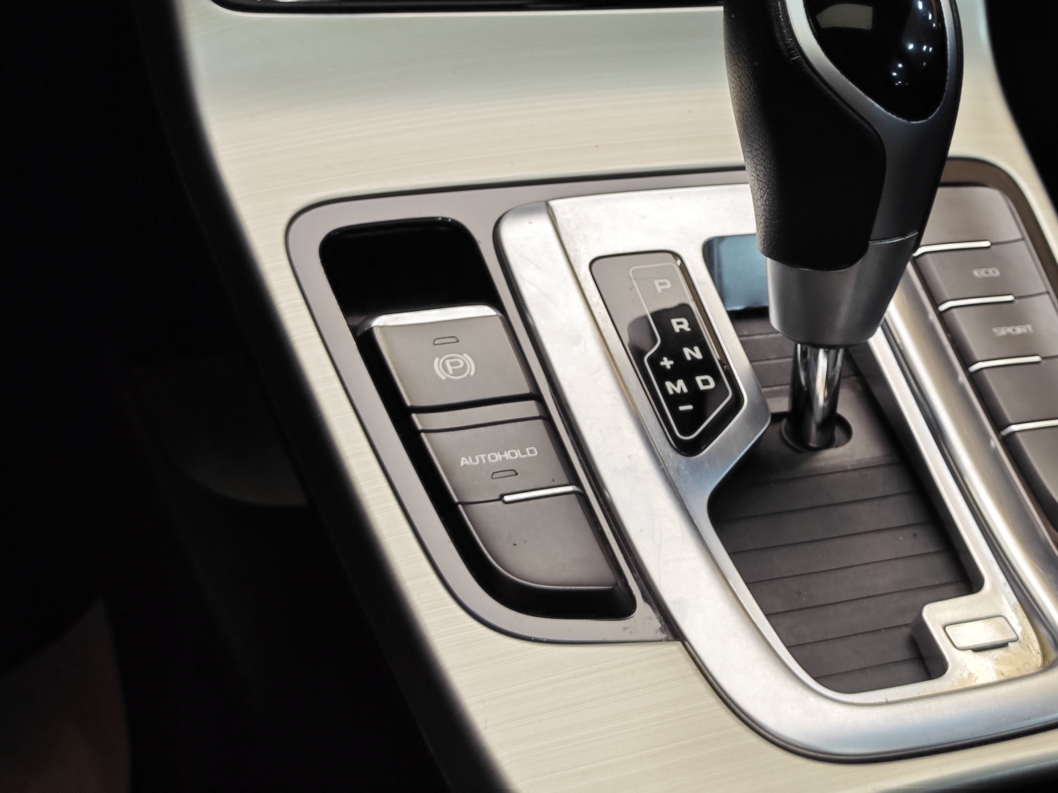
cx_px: 736
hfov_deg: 29.1
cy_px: 224
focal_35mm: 66
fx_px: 2017
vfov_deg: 22.1
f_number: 1.9
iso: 100
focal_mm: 8.7
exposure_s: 1/50.9
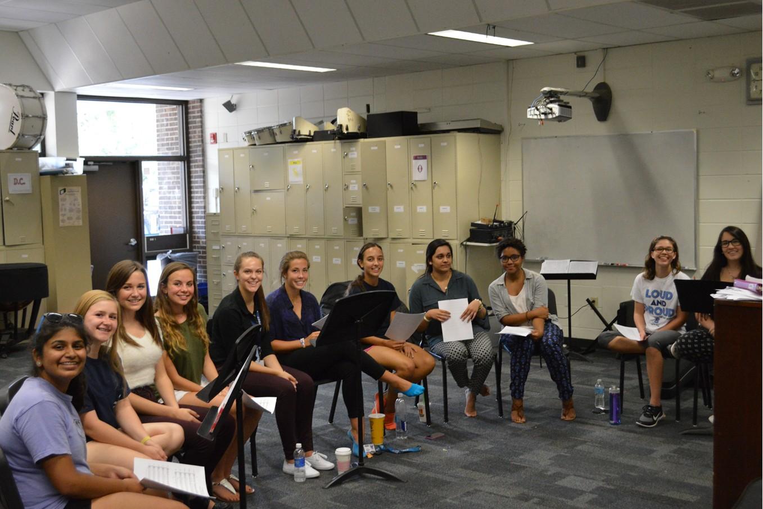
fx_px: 890
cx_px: 382
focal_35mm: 42
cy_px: 254
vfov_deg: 31.9
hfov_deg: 46.4
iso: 2500
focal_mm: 28
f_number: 4.5
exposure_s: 1/60
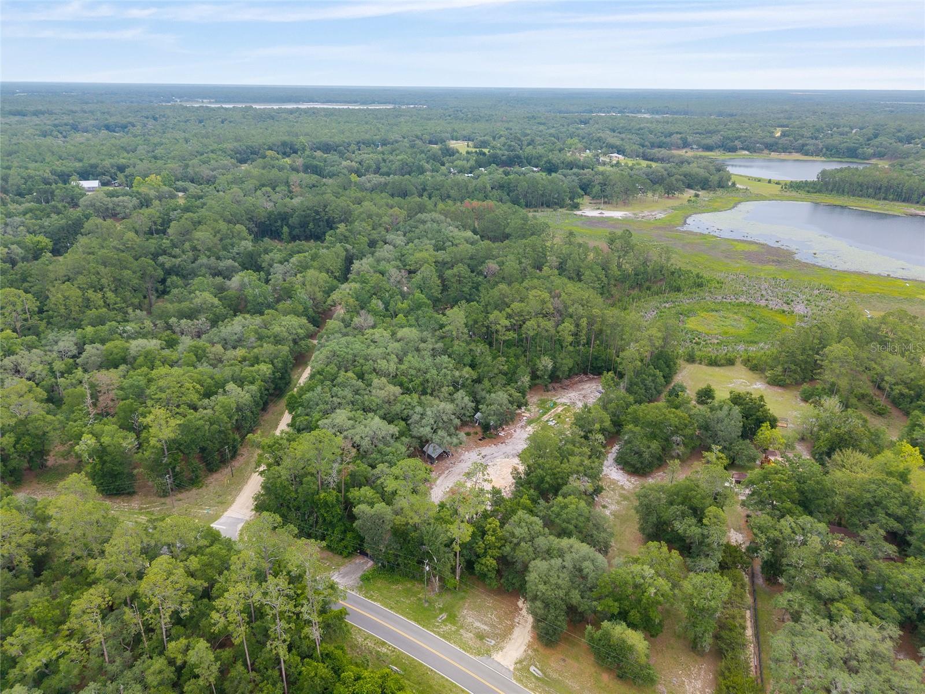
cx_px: 462
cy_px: 347
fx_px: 641
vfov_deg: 56.8
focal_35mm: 24
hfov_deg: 71.6
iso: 270
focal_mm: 8.67
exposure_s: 1/1500
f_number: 1.8
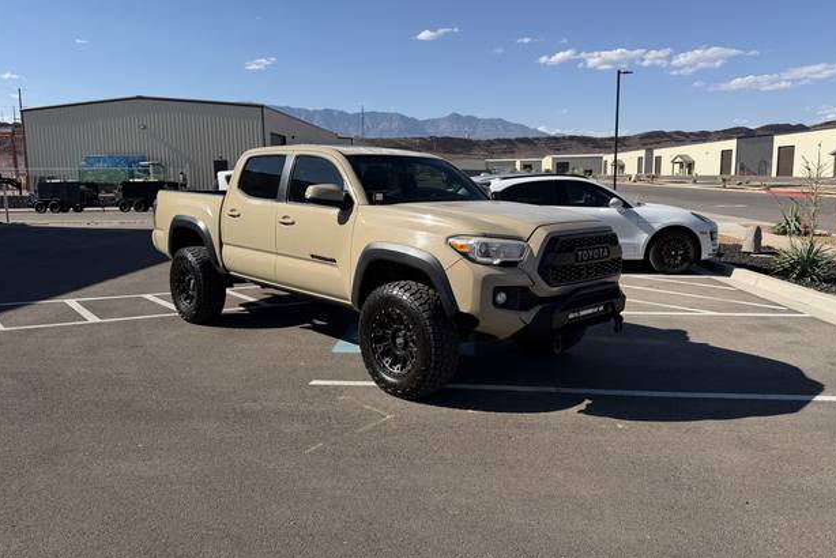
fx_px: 604
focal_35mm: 26
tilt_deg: -6.9
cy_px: 259
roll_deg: +1.6
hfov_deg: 69.4
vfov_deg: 49.6
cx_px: 408
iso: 80
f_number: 1.78
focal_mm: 6.76
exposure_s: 1/4405
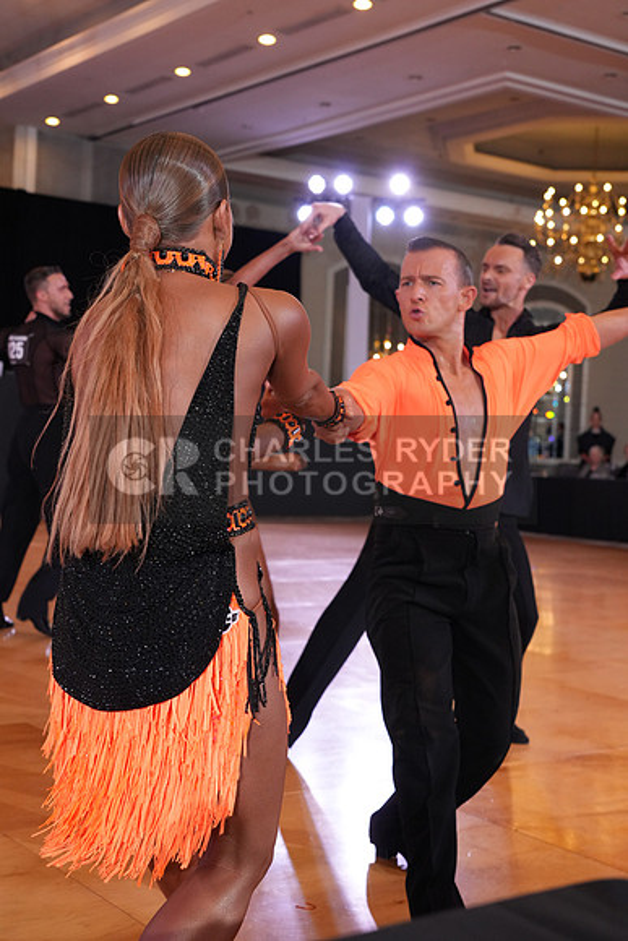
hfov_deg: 27.5
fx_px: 1281
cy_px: 470
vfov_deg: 40.3
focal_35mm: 49
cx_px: 314
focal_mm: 49
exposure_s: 1/200
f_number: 5.6
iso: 2500
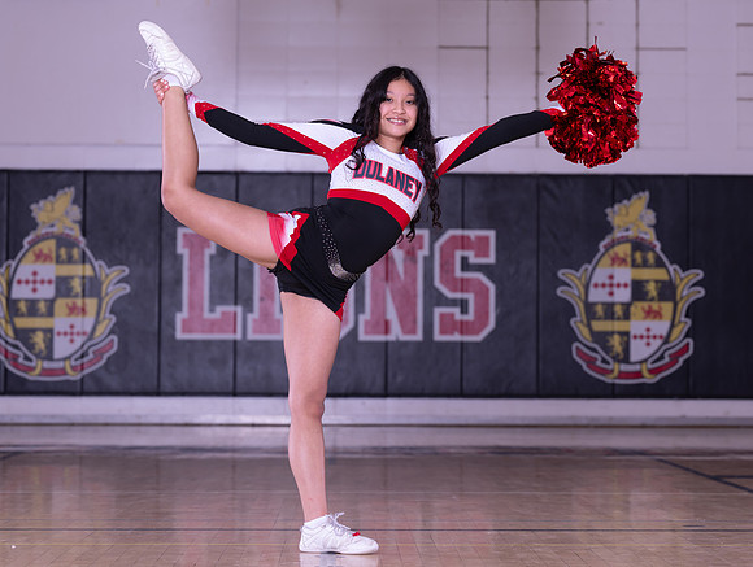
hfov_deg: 18.4
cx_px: 410
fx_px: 2327
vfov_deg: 13.9
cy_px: 181
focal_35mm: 107
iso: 125
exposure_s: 1/125
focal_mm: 70
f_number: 3.5
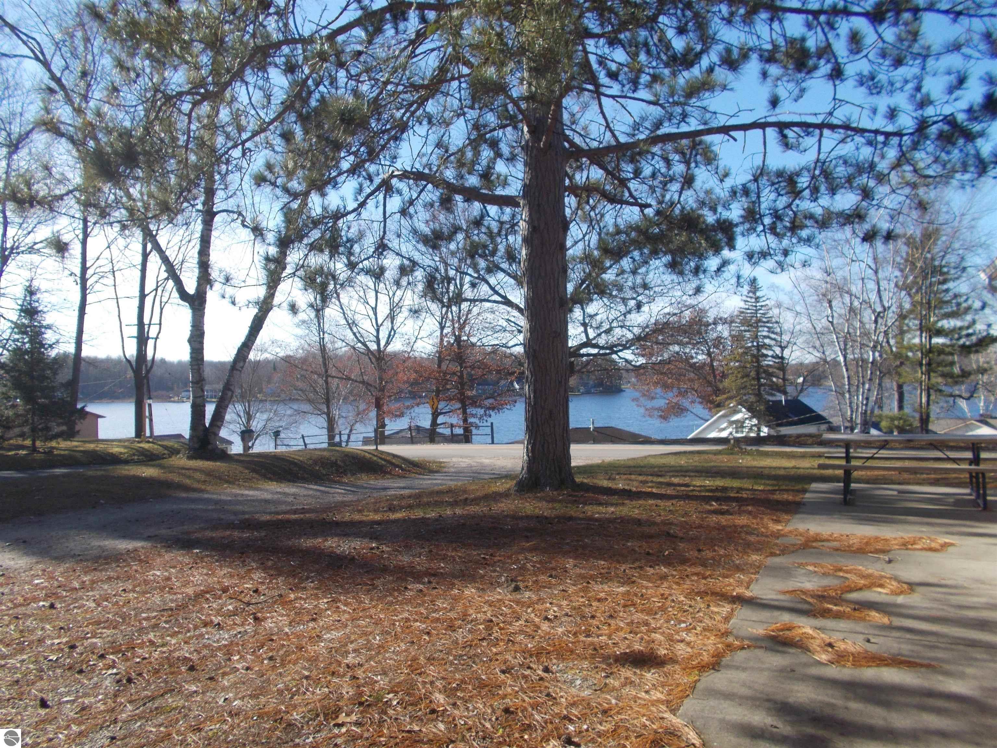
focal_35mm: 26
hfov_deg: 67.3
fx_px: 749
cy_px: 374
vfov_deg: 53.1
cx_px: 498
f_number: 8
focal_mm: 4.6
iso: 80
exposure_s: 1/80
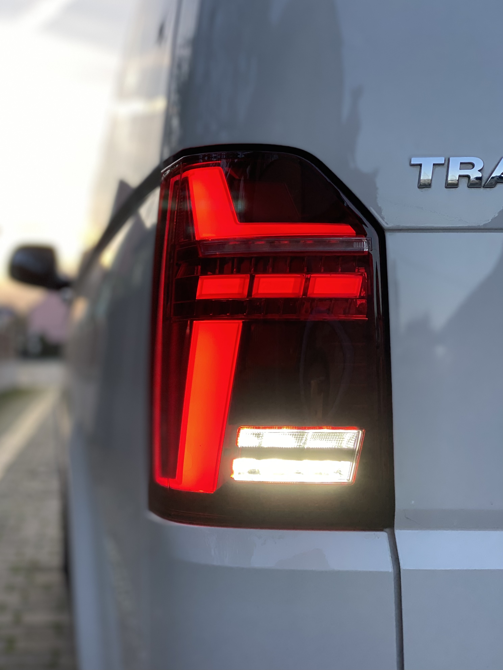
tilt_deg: +1.3
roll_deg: +2.2
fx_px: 1008
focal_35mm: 52
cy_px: 335
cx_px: 252
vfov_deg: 36.8
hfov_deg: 28.0
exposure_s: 1/122
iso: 80
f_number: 2
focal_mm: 6
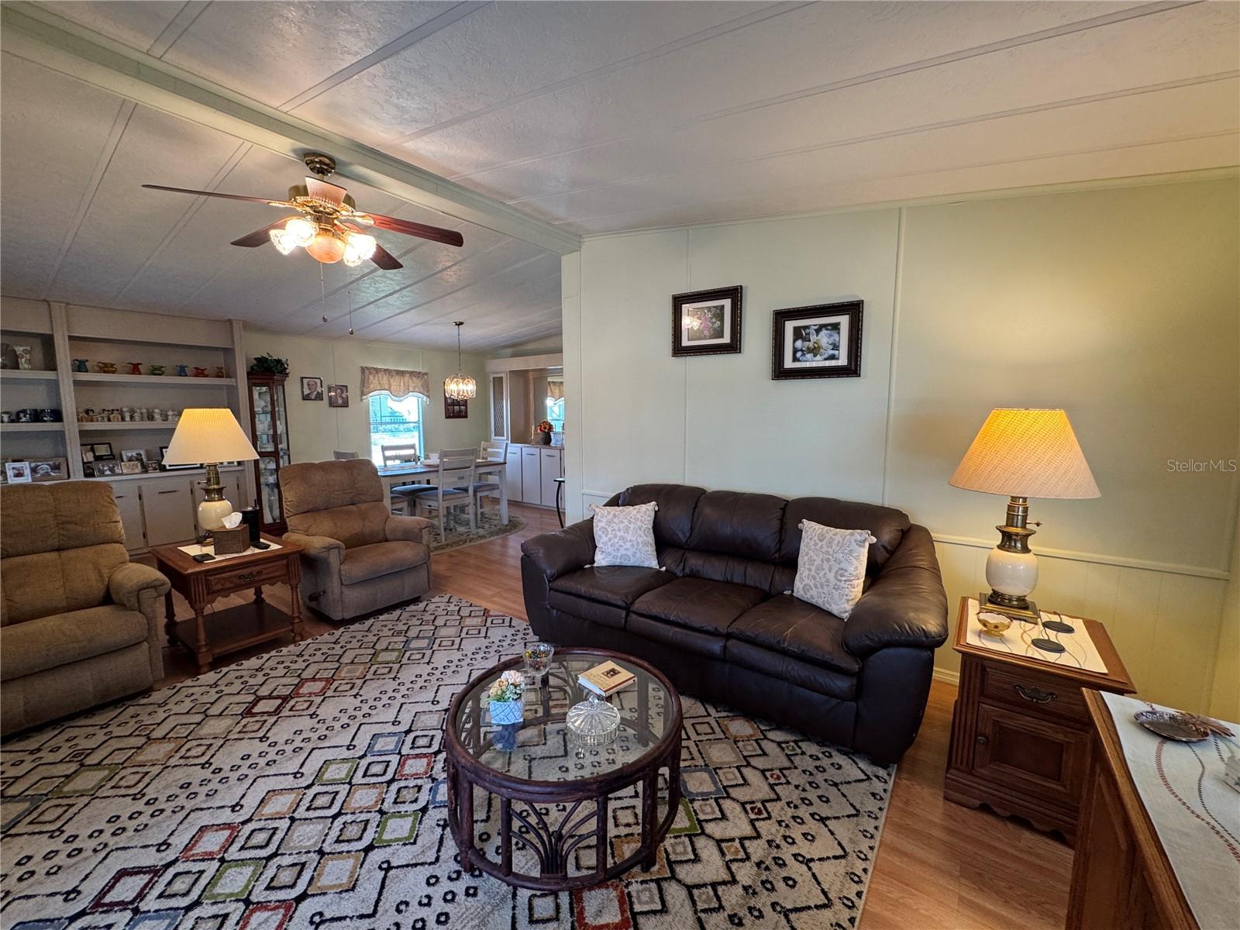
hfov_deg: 102.1
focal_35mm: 14
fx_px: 502
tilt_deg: -6.9
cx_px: 620
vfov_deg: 85.7
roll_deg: -0.3
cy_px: 465
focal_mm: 2.22
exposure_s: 1/60
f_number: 2.2
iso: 200
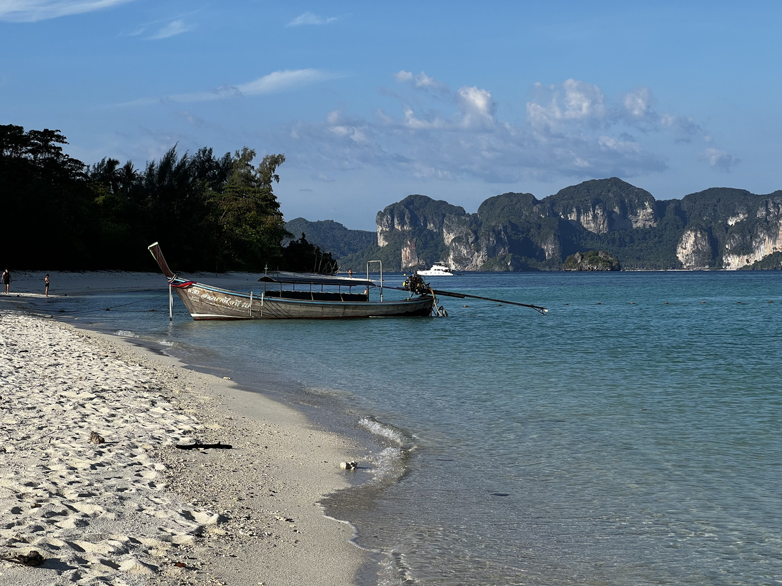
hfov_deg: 25.3
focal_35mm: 77
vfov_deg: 19.1
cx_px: 391
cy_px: 293
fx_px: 1739
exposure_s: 1/943
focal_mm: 9
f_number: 2.8
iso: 32
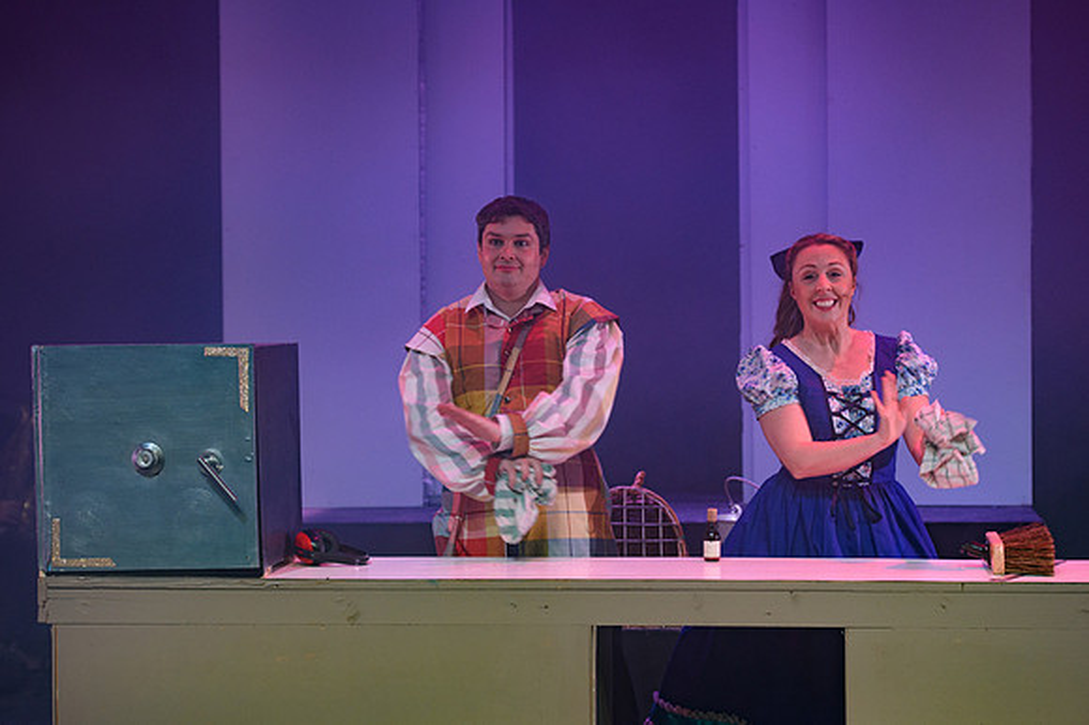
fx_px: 2885
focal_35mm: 95
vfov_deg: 14.3
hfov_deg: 21.4
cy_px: 362
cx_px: 544
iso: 800
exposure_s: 1/160
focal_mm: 90
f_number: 2.8
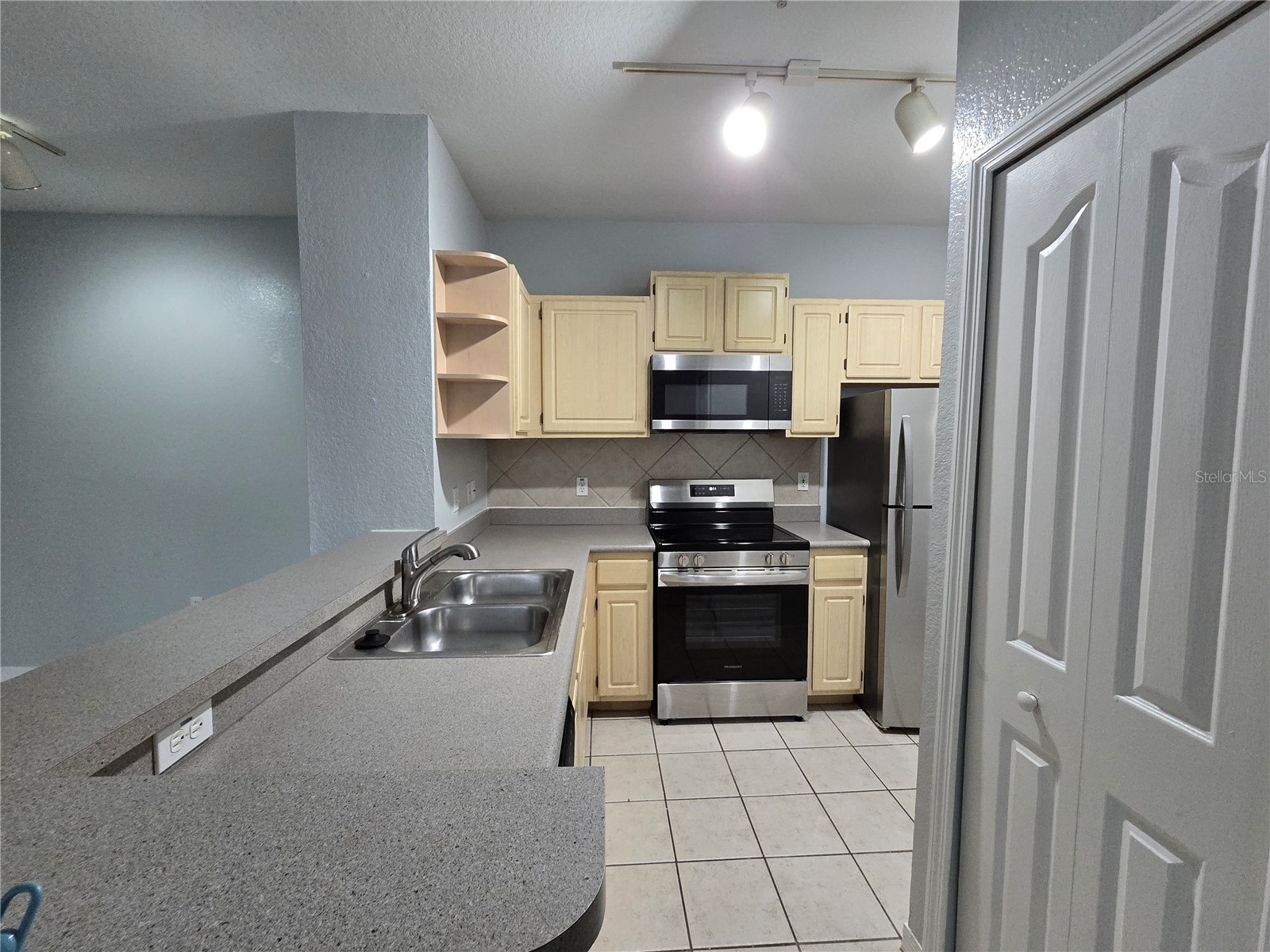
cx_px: 635
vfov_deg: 89.9
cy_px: 476
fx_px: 477
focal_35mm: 13
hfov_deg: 106.2
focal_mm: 2.2
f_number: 2.2
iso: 640
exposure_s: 1/60
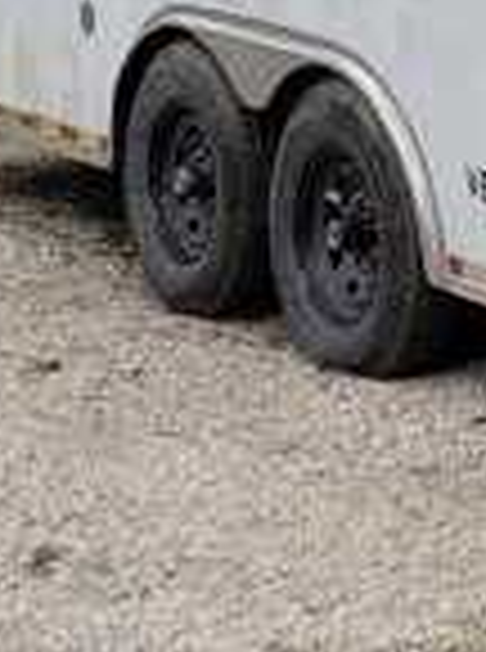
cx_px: 1012
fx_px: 2538
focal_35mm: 135
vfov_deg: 14.0
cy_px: -205
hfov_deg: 10.0
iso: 16
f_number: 1.8
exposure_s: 1/529
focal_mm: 6.7
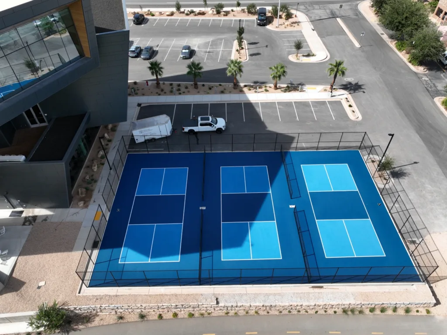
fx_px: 310
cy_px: 168
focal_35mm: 24
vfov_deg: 56.8
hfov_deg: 71.6
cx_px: 224
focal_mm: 12.29
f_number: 2.8
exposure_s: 1/1600
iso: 110
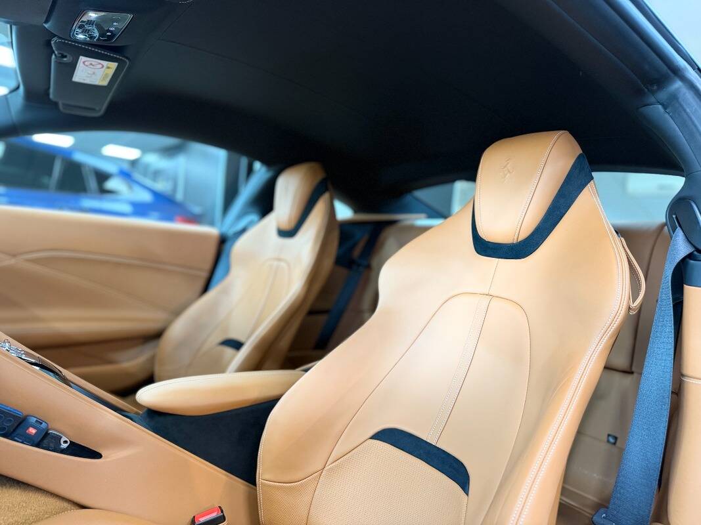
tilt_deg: +0.2
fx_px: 486
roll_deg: -5.8
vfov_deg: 56.8
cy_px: 262
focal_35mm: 24
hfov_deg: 71.6
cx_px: 350
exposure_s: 1/50
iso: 320
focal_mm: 6.76
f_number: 1.78
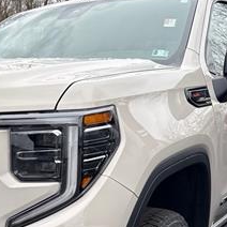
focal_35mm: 64
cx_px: 41
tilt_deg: -13.6
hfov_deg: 26.3
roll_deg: +1.5
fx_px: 475
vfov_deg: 26.1
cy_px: 199
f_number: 1.78
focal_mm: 6.76
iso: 80
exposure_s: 1/1122
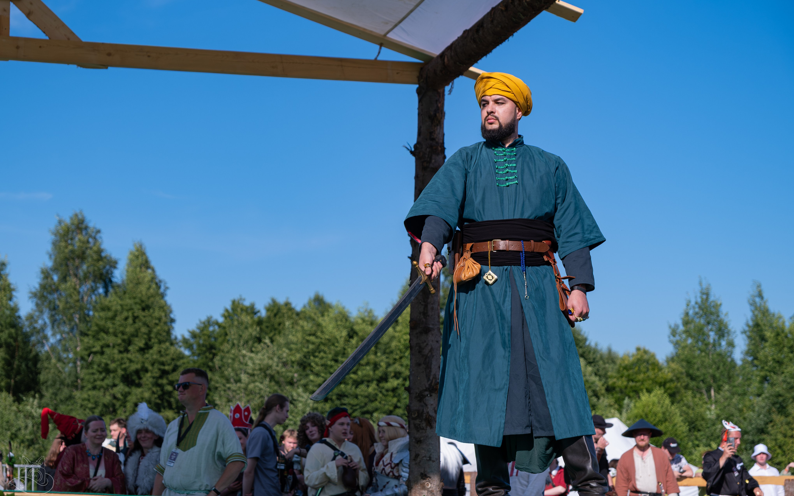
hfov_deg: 26.1
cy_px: 231
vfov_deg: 16.5
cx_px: 378
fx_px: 1709
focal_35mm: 79
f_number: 4
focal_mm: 48.5
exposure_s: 1/1600
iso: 160
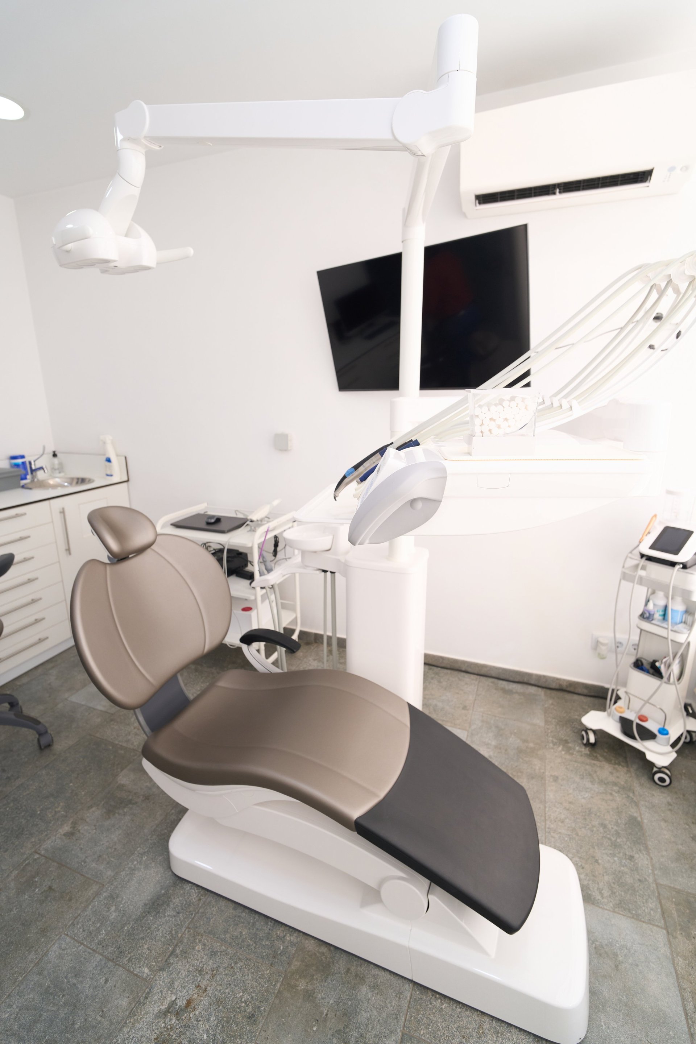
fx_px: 464
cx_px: 348
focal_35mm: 16
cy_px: 522
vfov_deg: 96.7
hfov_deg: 73.7
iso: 320
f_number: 4
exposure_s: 1/200
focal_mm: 16
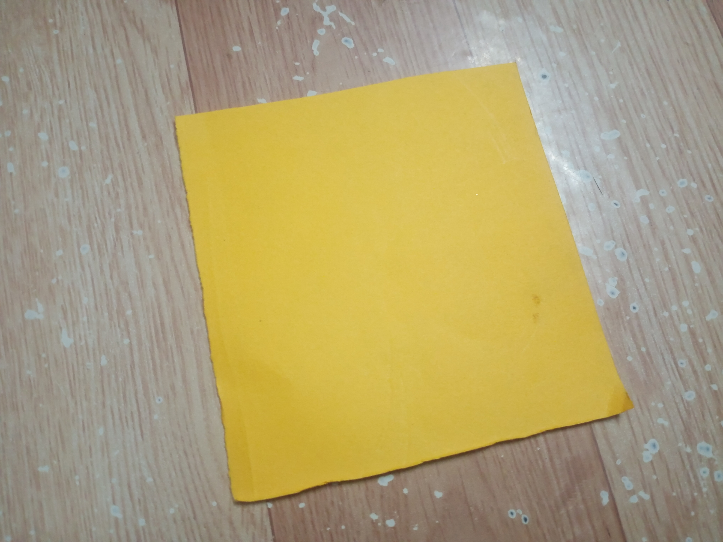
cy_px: 271
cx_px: 362
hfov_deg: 63.4
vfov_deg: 49.7
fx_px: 585
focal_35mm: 28
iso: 2401
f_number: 1.8
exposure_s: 1/25
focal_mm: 4.05
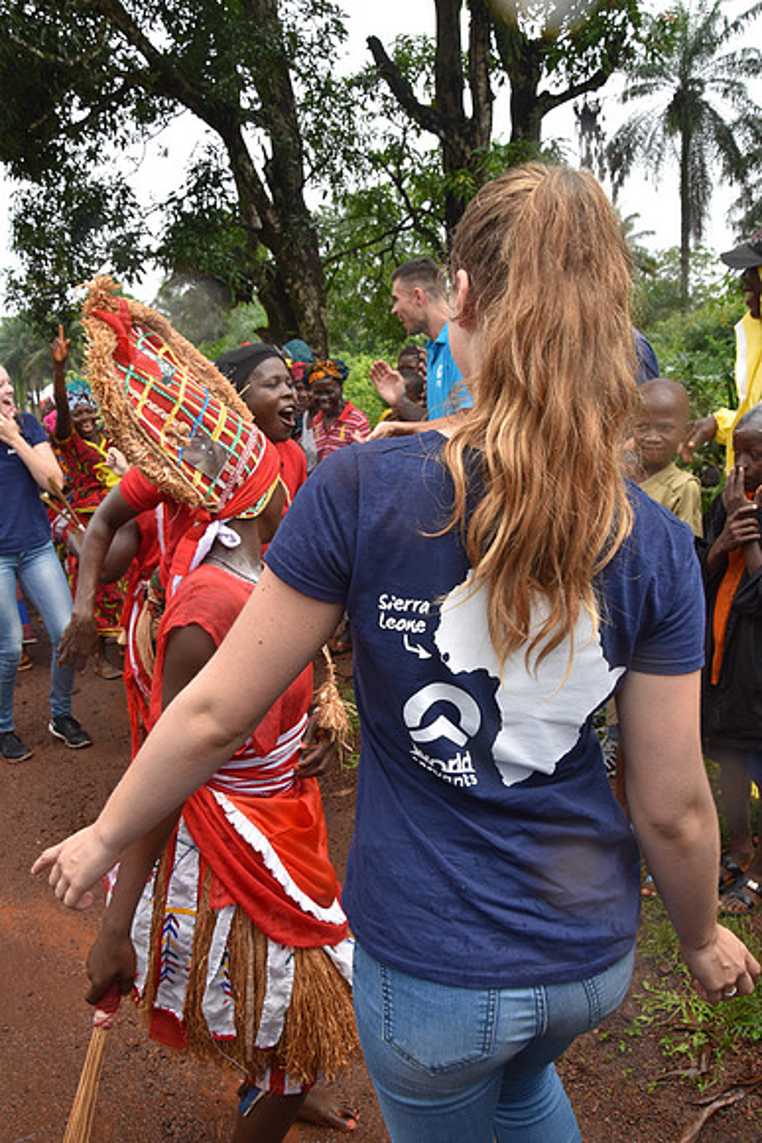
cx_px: 381
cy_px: 572
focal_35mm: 27
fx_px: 857
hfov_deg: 48.0
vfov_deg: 67.4
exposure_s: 1/250
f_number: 8
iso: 250
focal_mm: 18
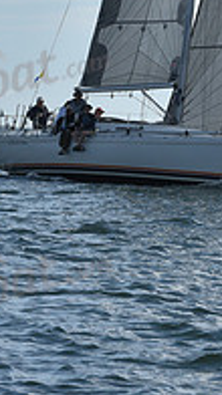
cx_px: 215
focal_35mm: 360
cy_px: -42
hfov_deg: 3.4
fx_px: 3774
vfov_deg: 6.0
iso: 320
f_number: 11
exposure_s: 1/1000
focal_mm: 116
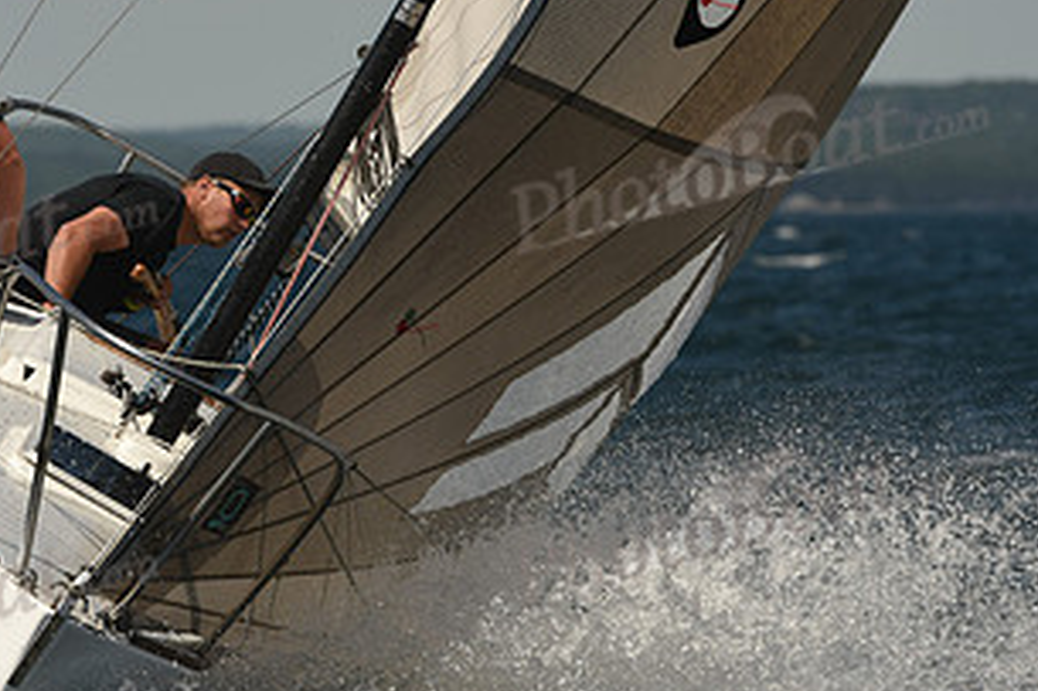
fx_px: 18644
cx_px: 337
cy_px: 390
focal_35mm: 647
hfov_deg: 3.2
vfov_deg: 2.1
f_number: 8
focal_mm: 340
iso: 250
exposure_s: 1/1000
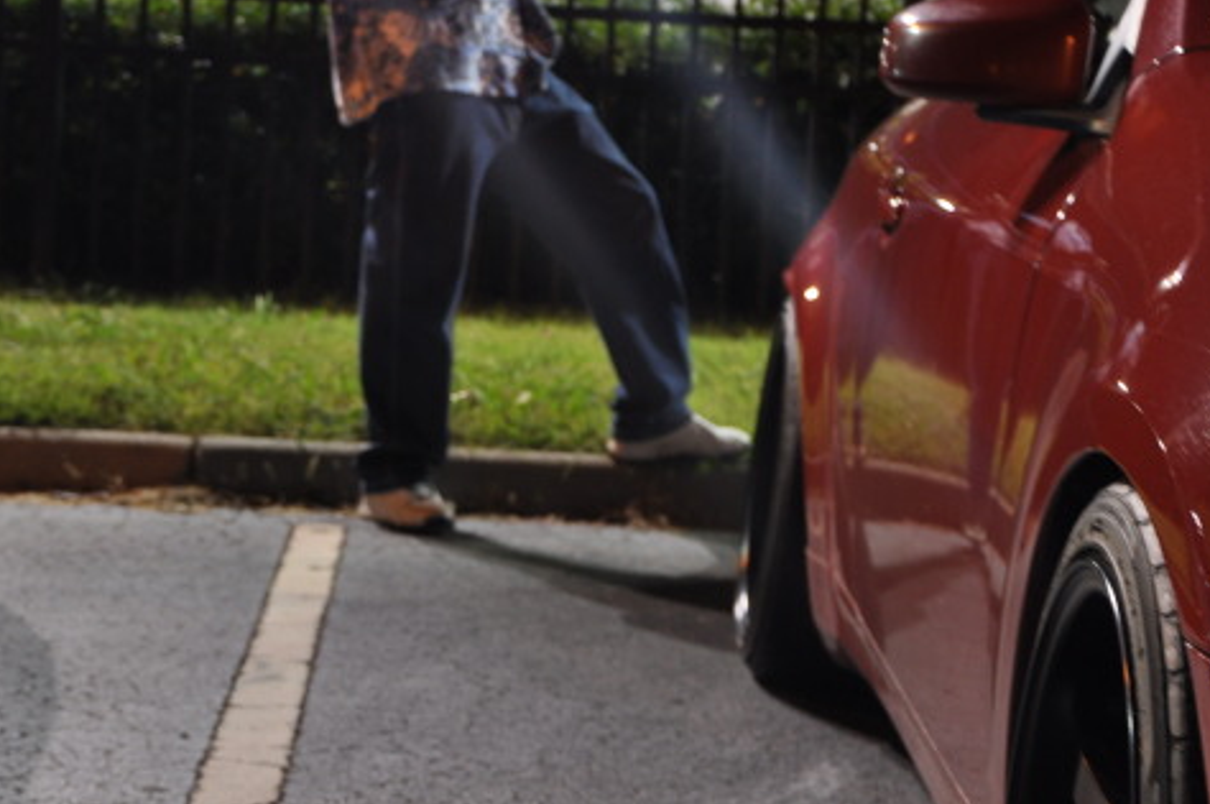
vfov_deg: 14.2
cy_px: 509
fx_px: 3223
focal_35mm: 96
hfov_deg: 21.3
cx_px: 591
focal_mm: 38
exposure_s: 1/6
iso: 320
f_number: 5.6
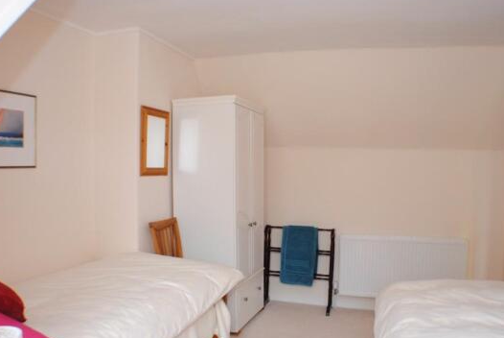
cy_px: 200
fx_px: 575
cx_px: 254
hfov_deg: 47.4
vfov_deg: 32.6
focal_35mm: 41
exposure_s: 1/10
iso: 400
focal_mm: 22
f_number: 3.8
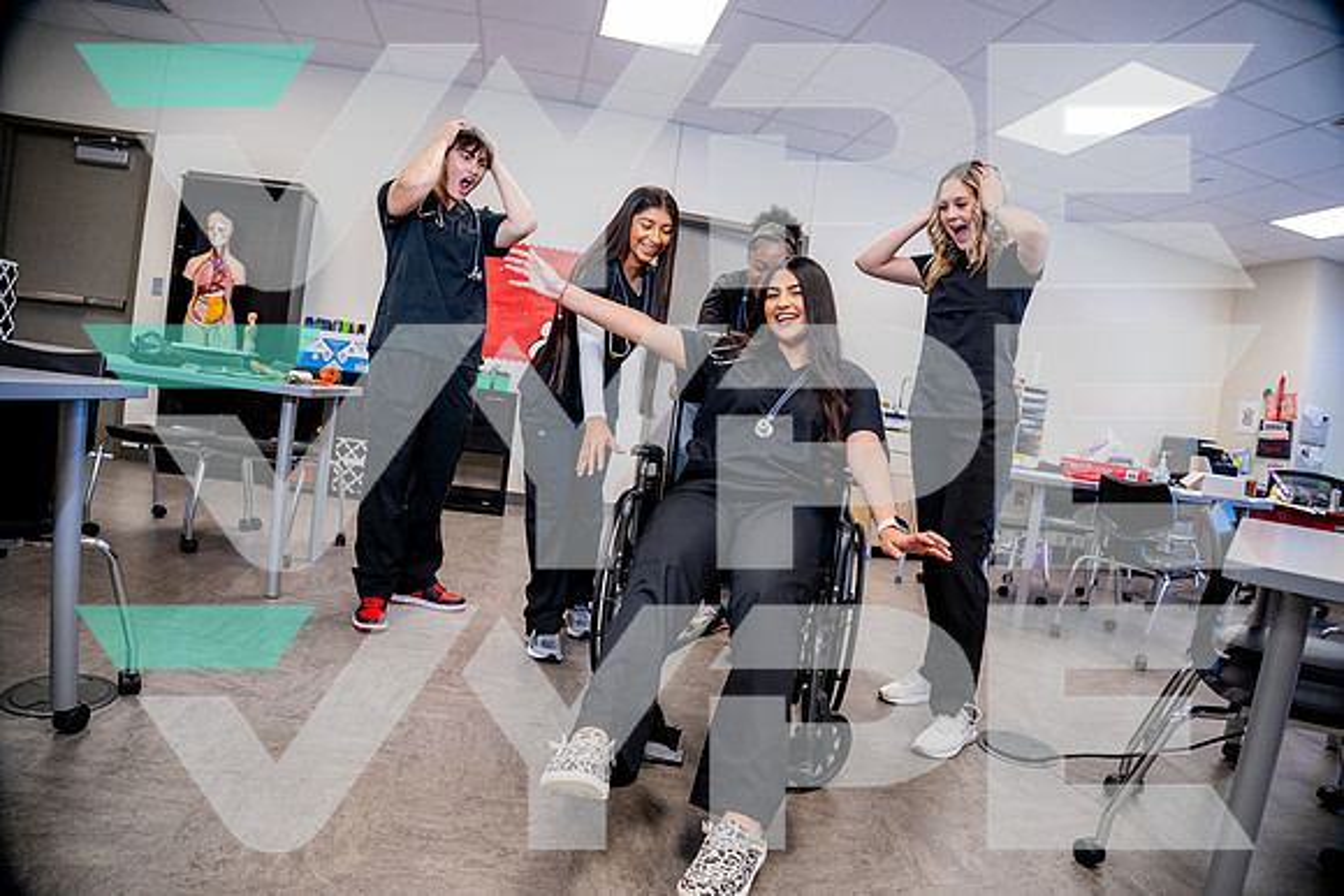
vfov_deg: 62.0
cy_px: 448
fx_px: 747
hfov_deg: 84.0
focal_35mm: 20
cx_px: 672
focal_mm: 20
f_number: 4
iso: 1250
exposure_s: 1/125
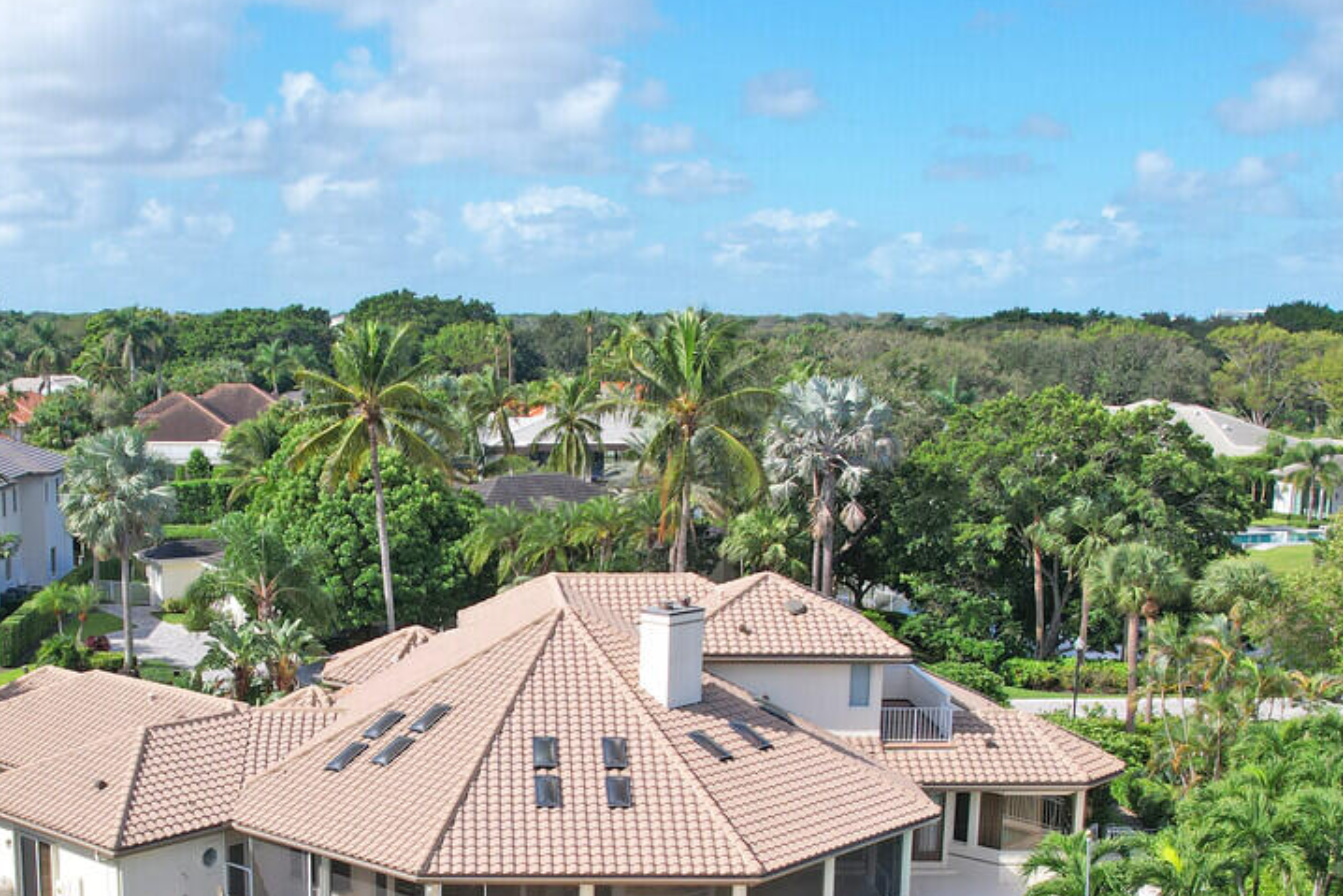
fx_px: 1828
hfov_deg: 39.8
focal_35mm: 49
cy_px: 720
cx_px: 427
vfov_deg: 27.0
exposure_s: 1/1600
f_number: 2.8
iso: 110
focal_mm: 8.38
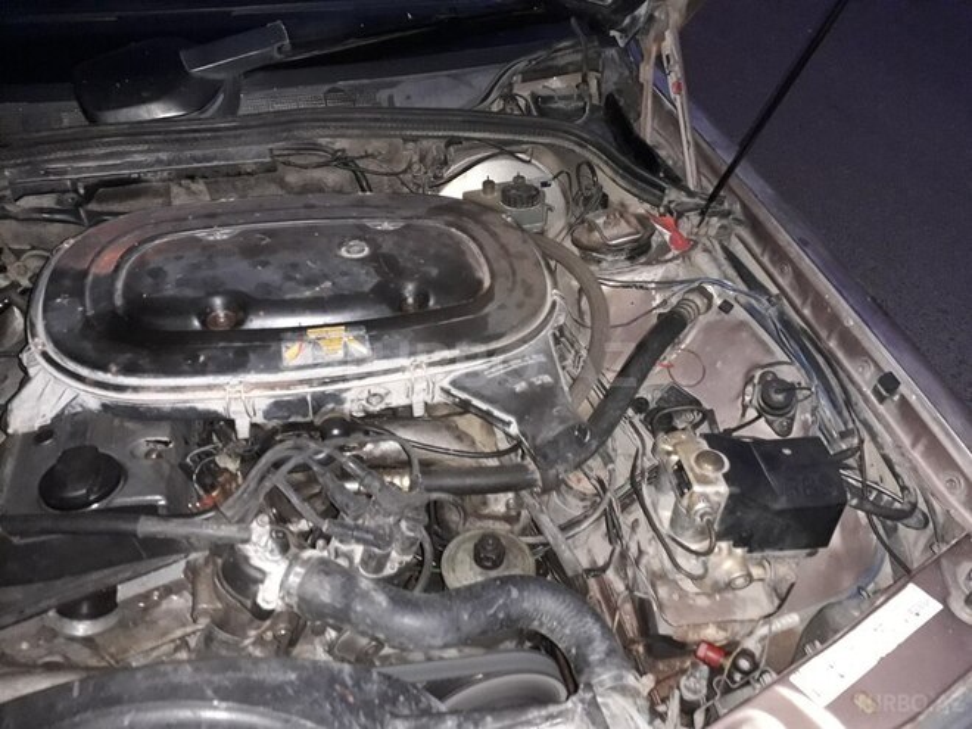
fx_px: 758
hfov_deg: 65.3
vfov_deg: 51.4
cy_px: 364
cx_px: 486
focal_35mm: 27
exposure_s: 1/25
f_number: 1.9
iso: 200
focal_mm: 3.6
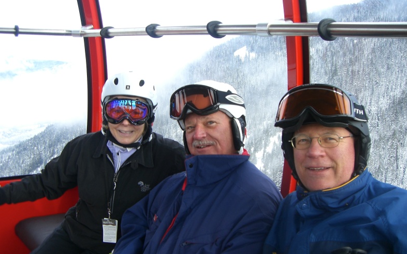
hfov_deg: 48.2
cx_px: 204
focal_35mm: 41
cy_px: 138
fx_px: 455
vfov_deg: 31.2
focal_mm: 6.2
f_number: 2.7
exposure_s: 1/100
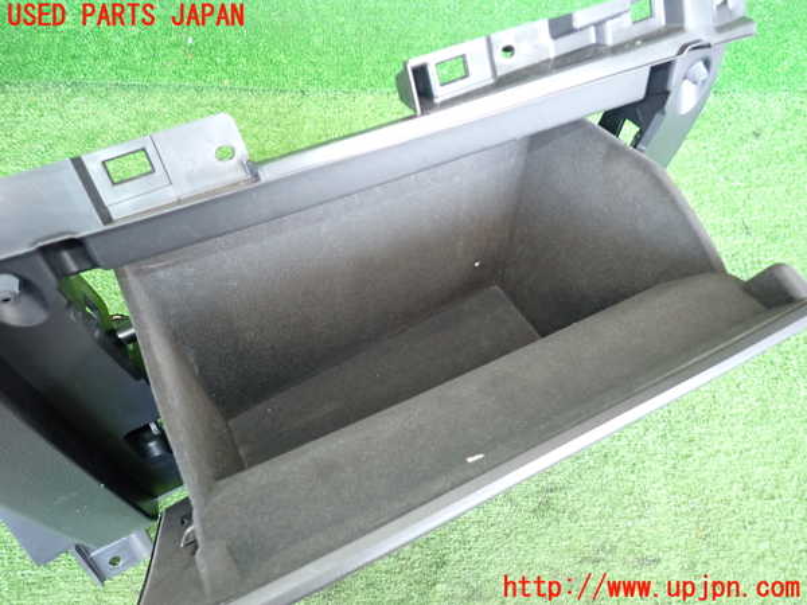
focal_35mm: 25
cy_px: 302
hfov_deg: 69.4
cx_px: 404
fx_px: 583
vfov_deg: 54.9
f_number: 2
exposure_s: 1/30
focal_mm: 4.5
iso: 400
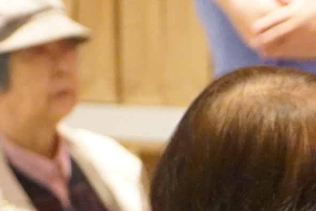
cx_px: -278
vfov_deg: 3.2
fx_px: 3818
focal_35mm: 435
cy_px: 115
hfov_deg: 4.7
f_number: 4
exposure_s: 1/125
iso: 6400
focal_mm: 66
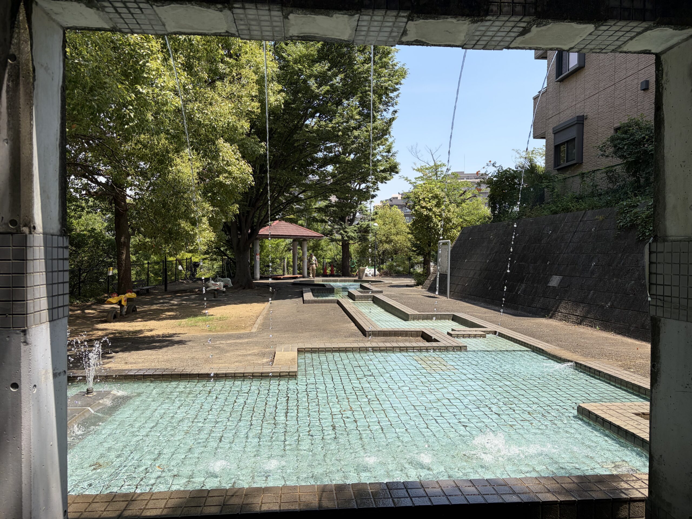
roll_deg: -0.4
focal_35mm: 26
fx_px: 520
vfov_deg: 53.1
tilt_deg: -0.8
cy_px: 260
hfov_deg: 67.3
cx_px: 346
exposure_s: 1/2012
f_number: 1.6
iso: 50
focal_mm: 5.96
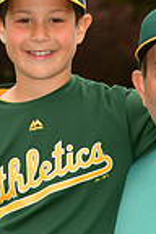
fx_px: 2944
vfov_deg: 4.5
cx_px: 144
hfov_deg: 3.0
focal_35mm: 453
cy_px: 366
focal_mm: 75
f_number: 5
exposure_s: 1/800
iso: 400
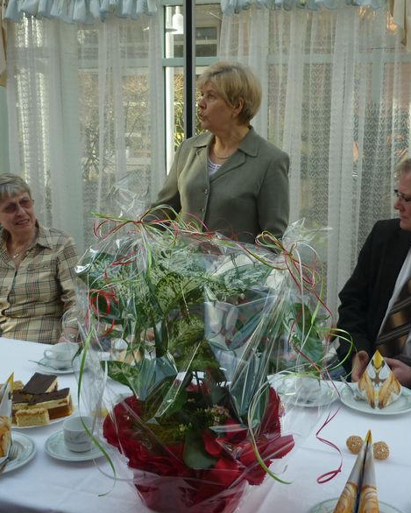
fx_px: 669
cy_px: 258
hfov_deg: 34.2
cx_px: 211
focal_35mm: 44
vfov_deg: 42.0
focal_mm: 5.5
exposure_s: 1/160
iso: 80
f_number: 2.8
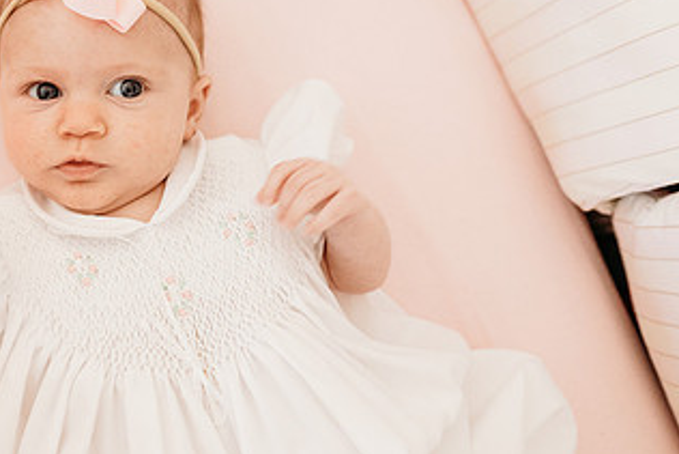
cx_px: 103
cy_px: 91
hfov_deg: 41.8
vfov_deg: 29.8
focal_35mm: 44
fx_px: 830
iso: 1600
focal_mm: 24
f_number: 2.8
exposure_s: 1/100
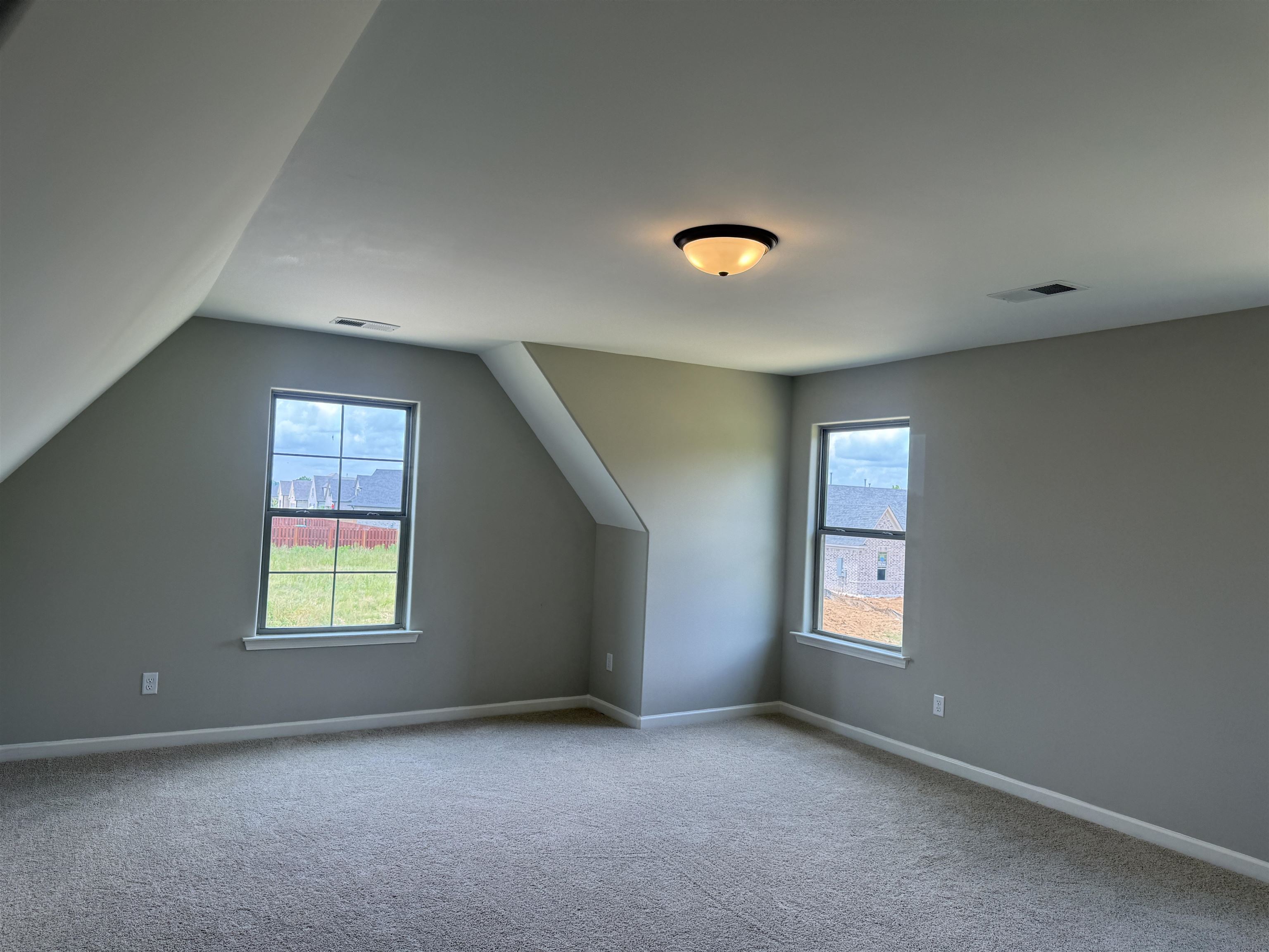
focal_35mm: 24
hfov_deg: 71.6
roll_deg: -2.7
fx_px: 880
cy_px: 476
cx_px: 634
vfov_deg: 56.8
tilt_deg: +2.1
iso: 80
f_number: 1.78
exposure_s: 1/348
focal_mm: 6.76
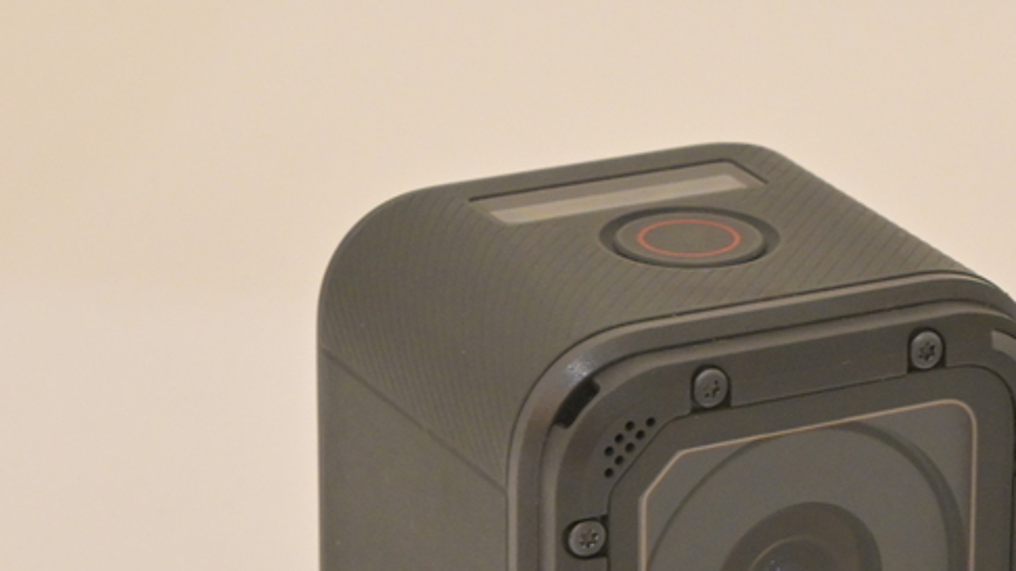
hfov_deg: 11.1
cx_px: 725
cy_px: 475
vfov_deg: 6.2
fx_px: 5225
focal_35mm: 194
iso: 2000
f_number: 13
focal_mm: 50
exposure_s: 1/60
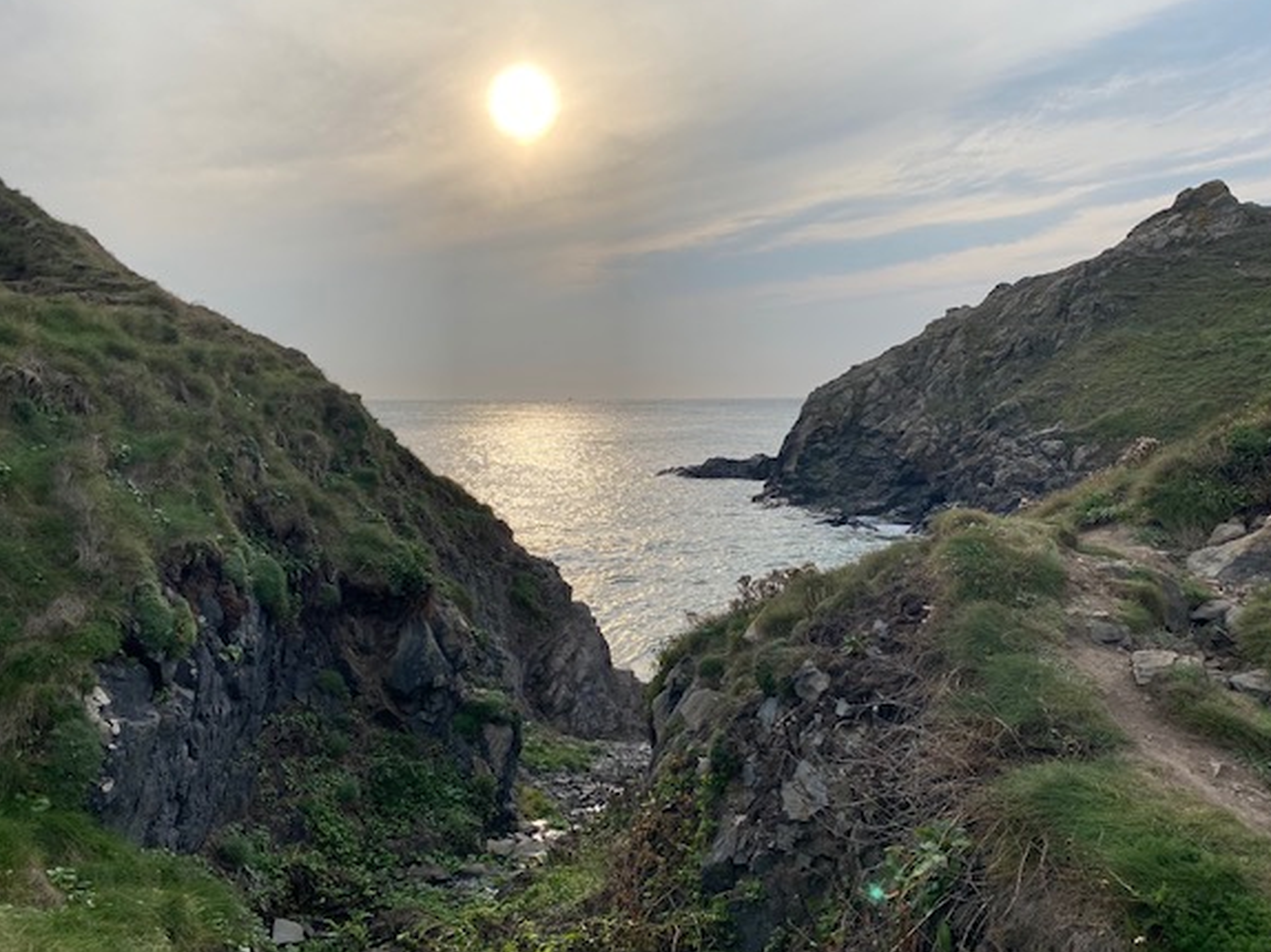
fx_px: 1064
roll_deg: +0.0
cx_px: 702
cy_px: 500
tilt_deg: -5.8
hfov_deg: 61.5
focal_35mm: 29
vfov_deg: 48.2
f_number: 1.8
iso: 32
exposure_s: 1/3311
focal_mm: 4.25
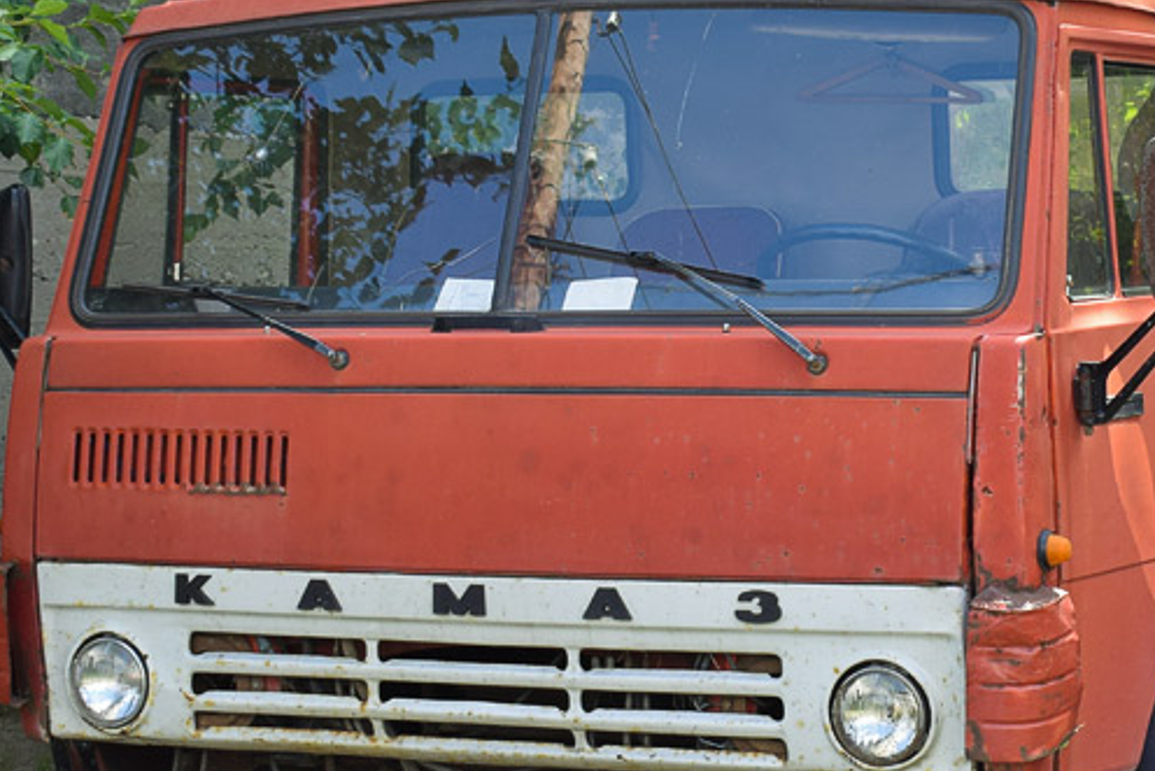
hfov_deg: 19.3
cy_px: 333
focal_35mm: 105
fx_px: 3376
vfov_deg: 13.0
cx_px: 794
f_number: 5.6
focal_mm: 29
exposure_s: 1/200
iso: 200
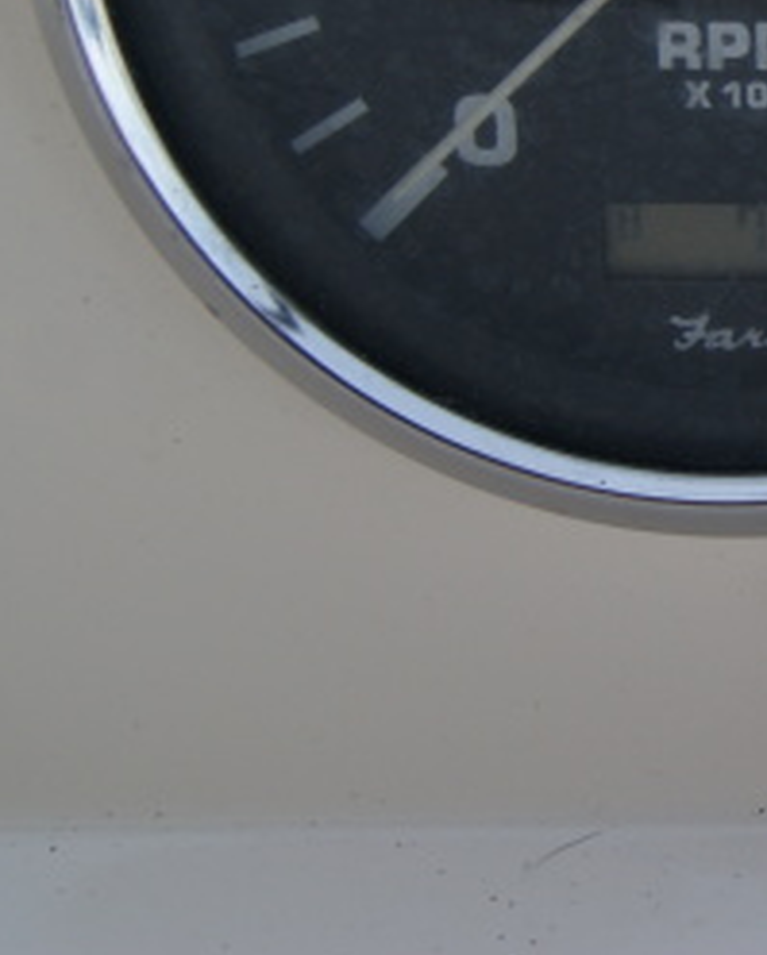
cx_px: 1372
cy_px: -185
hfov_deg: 11.7
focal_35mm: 122
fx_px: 3455
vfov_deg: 15.2
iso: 100
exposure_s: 1/50
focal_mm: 24
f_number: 6.3
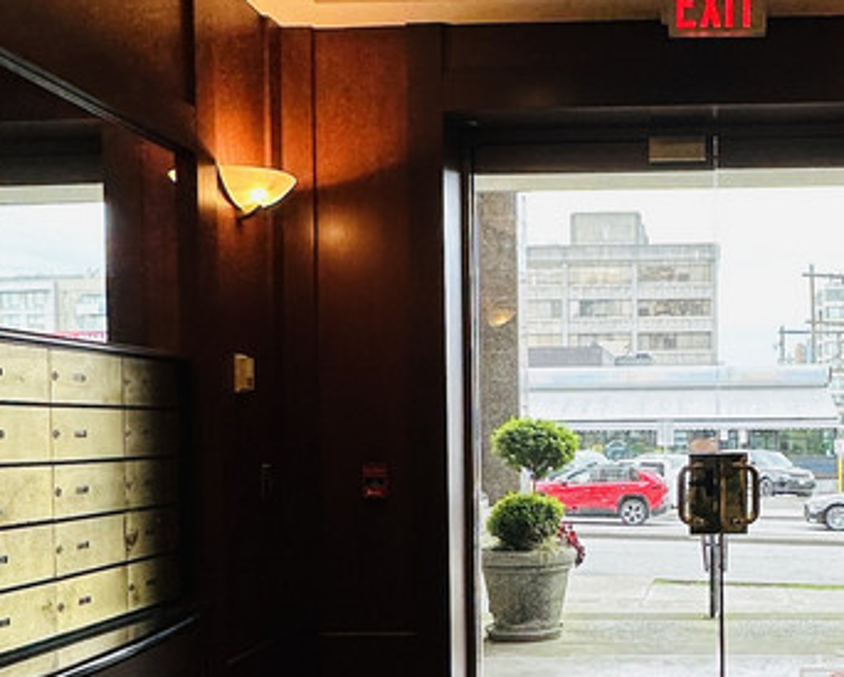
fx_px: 1150
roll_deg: +0.4
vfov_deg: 32.4
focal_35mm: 46
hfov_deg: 38.8
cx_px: 674
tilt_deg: -1.2
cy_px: 462
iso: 50
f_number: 2.2
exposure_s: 1/120
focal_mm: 2.22
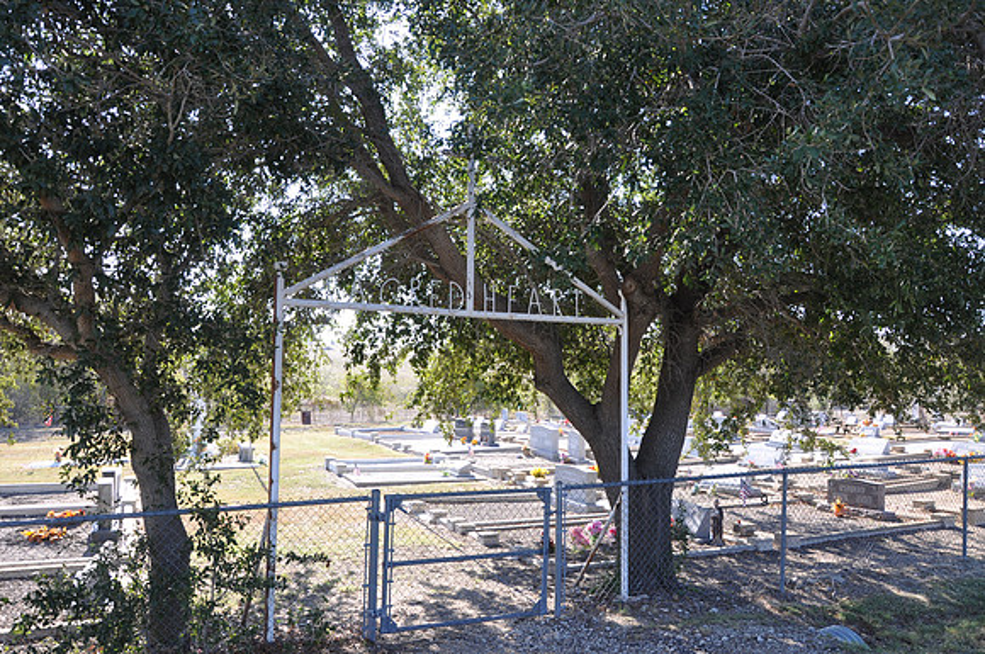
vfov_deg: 47.8
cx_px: 492
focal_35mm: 27
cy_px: 327
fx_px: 738
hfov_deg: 67.5
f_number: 8
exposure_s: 1/60
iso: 200
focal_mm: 18
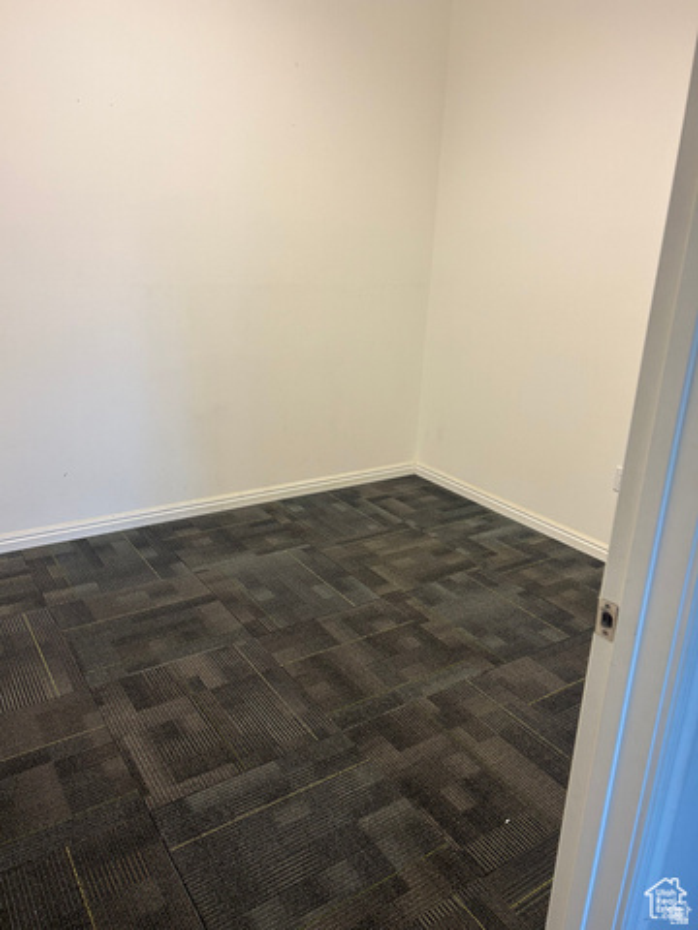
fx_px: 699
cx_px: 349
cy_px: 465
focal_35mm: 26
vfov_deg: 67.3
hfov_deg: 53.1
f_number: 1.5
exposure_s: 1/60
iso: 80
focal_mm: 5.7
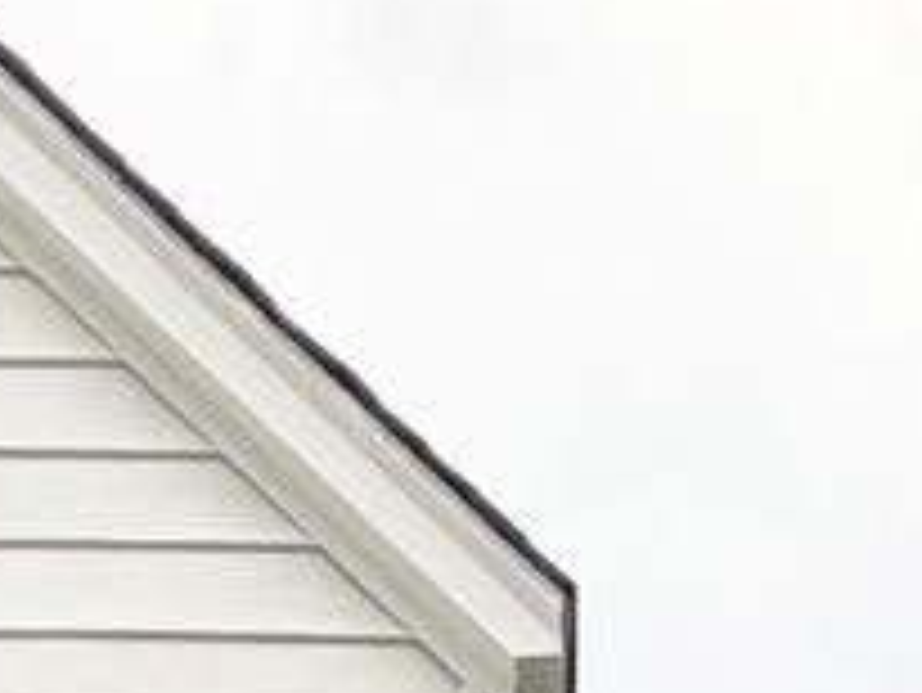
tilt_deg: +1.6
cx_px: 580
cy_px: 2992
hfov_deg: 18.7
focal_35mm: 105
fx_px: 2798
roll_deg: +0.9
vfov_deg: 7.5
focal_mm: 2.22
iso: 40
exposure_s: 1/198
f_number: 2.2
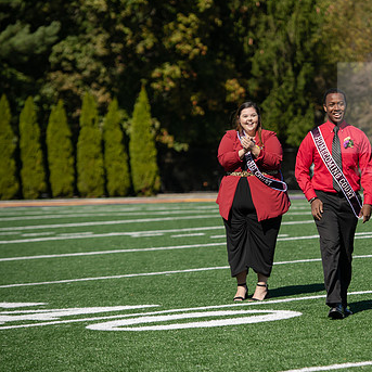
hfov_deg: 9.0
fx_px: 2359
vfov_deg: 9.0
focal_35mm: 194
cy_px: 194
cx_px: 305
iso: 200
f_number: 3.5
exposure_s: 1/2000
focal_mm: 135
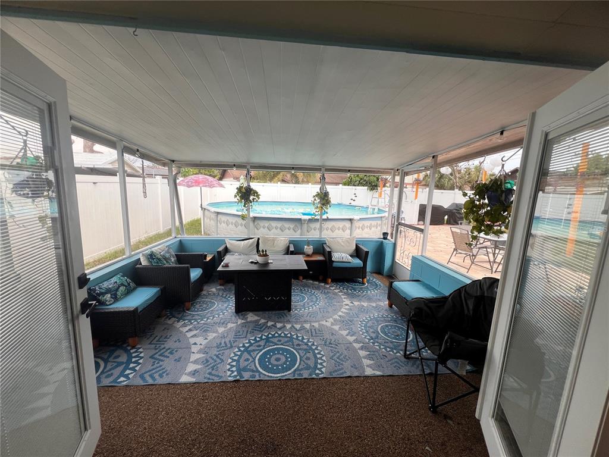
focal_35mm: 13
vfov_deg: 89.9
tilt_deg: -9.7
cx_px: 304
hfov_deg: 106.2
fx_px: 229
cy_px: 228
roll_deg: -1.9
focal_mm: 1.57
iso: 32
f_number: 1.8
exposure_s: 1/317
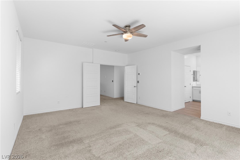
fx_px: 113
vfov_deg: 70.4
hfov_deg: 93.3
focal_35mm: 17
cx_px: 120
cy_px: 80
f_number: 8
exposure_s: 1/50
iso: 400
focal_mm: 17
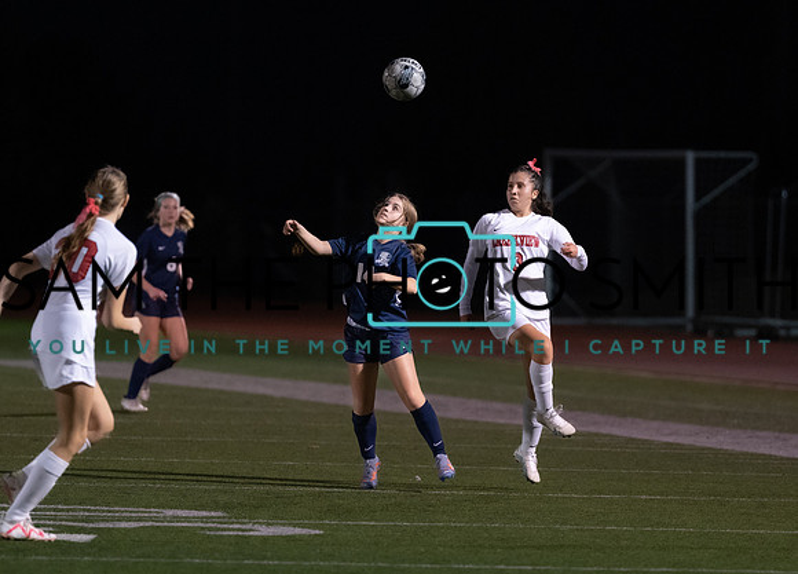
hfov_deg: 5.5
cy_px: 309
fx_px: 8348
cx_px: 388
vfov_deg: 3.9
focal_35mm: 368
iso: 5000
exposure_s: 1/1000
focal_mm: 200
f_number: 2.8
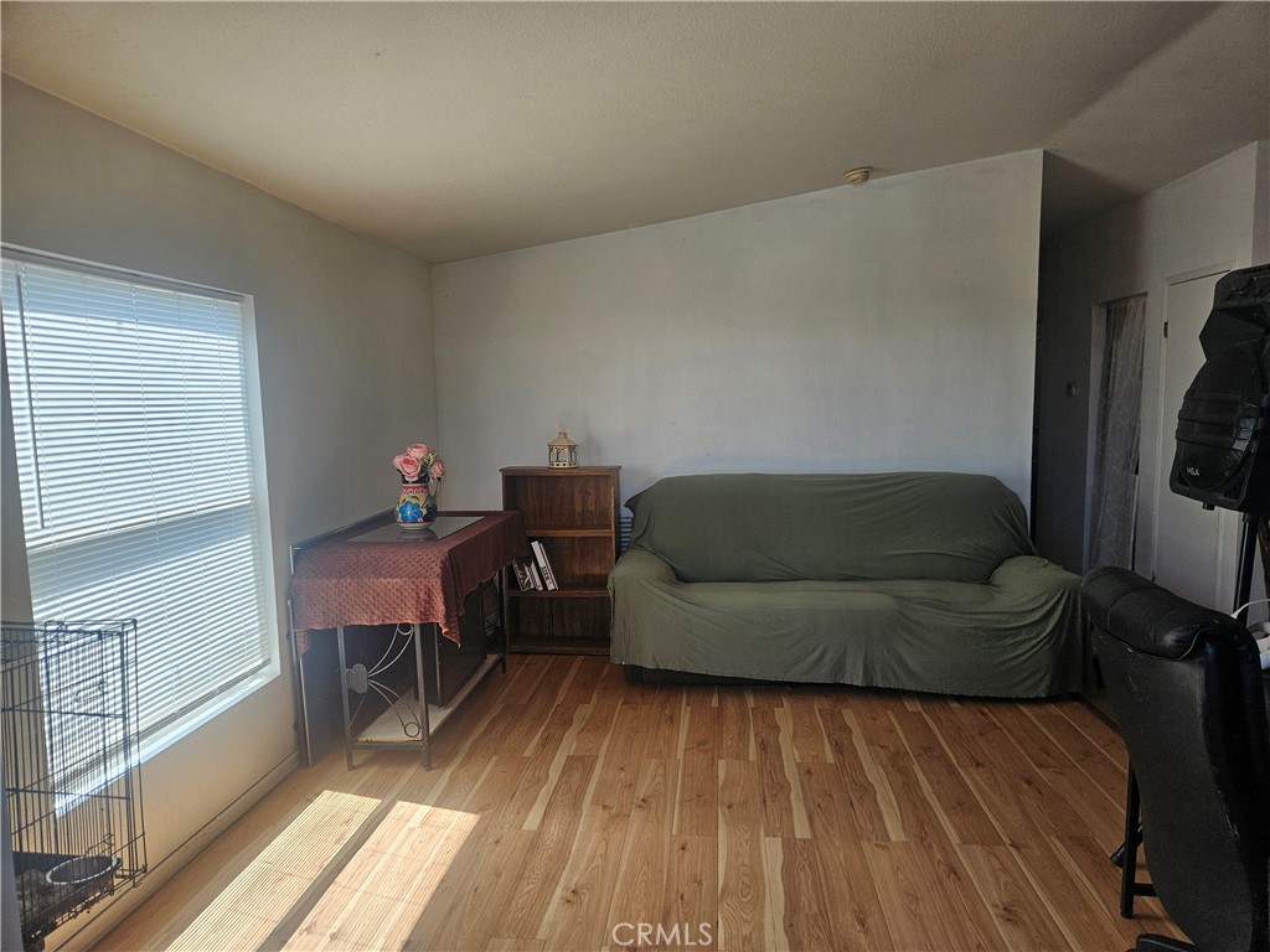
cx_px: 635
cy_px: 476
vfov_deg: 58.9
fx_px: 844
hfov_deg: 73.9
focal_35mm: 23
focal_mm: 5.4
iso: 40
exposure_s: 1/225
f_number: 1.8
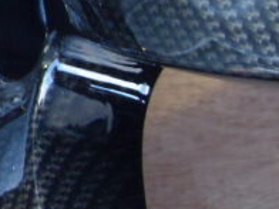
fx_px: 1153
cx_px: -73
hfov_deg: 13.4
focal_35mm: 143
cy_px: -105
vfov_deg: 10.0
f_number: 2.8
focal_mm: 6.3
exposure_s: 1/45
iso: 200
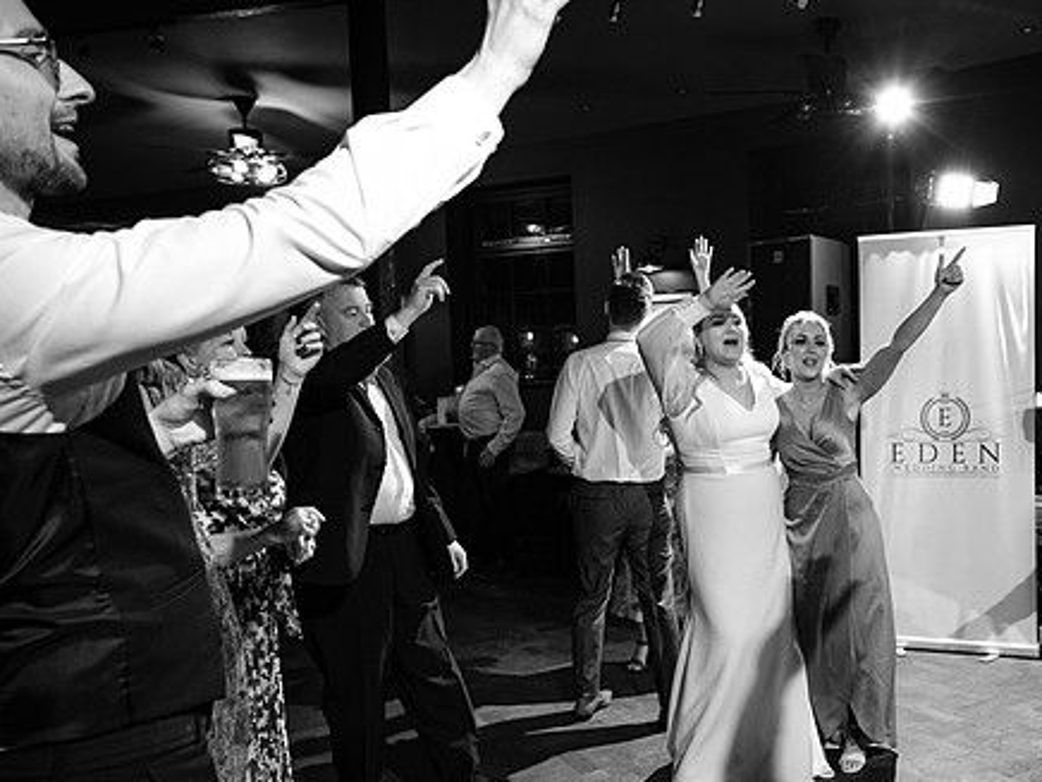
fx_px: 933
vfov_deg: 45.4
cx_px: 691
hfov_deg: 57.1
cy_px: 422
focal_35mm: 31
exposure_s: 1/160
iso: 800
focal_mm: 16
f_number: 2.8
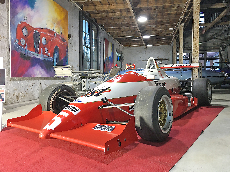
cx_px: 115
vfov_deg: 48.2
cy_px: 86
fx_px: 193
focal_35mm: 29
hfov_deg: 61.7
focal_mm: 4.15
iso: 50
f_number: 2.2
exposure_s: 1/33
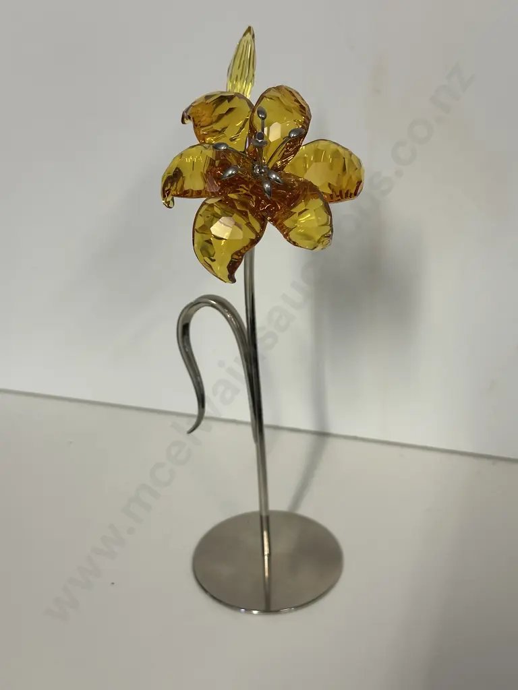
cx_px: 259
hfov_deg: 30.3
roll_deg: +2.7
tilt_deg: -30.3
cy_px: 345
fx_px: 958
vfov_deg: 39.7
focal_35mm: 48
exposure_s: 1/50
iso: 64
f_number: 1.78
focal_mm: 6.86
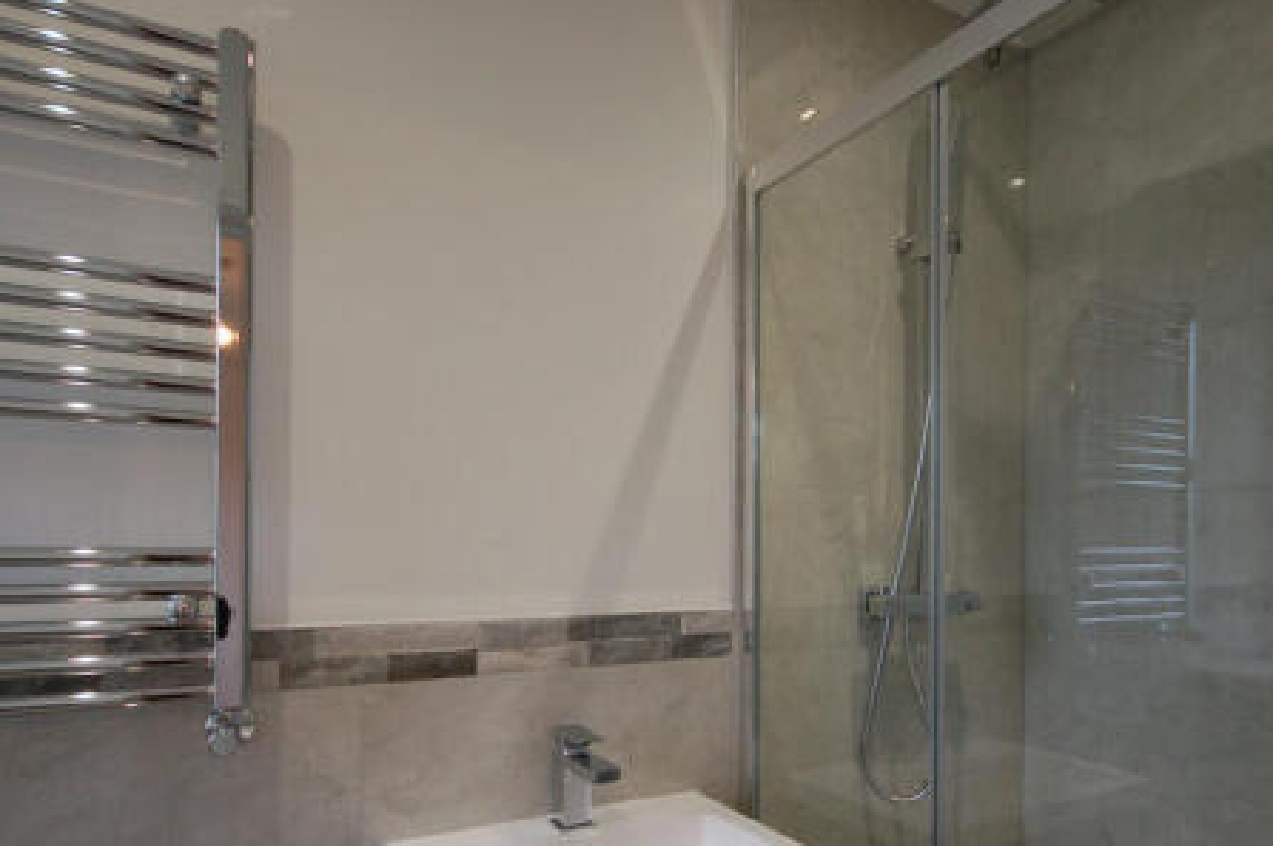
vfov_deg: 56.4
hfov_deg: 78.4
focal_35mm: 22
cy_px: 533
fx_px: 777
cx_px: 706
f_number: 4
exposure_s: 1/60
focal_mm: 10
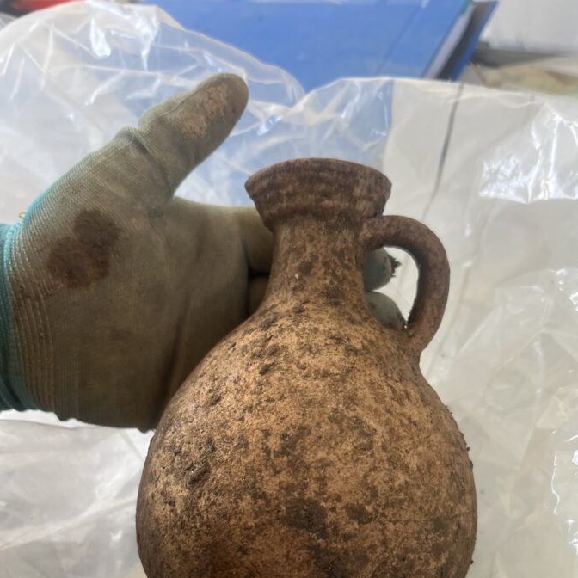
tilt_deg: -51.6
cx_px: 280
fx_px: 661
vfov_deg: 45.6
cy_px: 433
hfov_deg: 47.2
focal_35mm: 35
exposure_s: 1/120
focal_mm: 5.1
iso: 100
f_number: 1.6
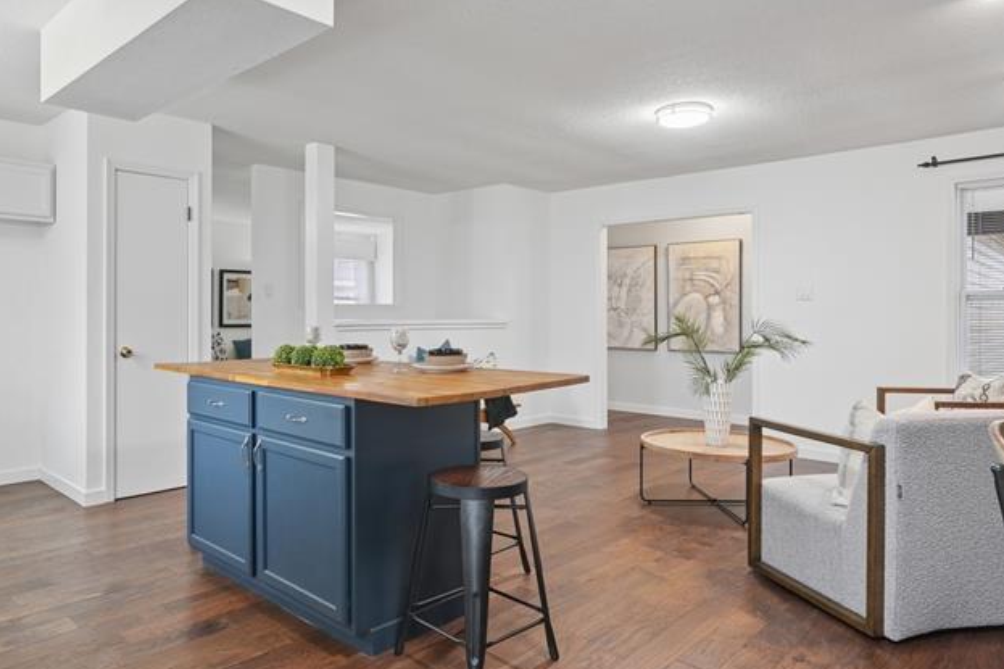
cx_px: 461
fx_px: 641
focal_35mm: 23
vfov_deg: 55.0
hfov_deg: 76.0
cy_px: 301
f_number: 8
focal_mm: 14
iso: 400
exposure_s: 1/8
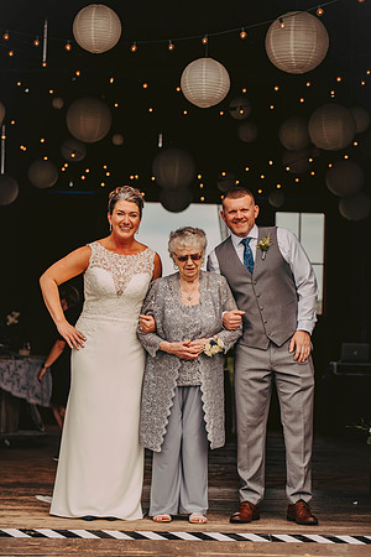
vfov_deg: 22.6
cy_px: 278
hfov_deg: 15.2
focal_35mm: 90
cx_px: 186
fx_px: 1391
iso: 320
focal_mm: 90
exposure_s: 1/4000
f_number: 2.8
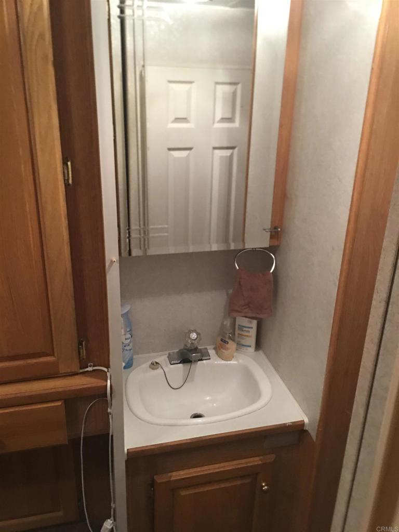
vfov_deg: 61.7
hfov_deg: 48.2
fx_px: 446
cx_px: 200
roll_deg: -2.3
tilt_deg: -19.4
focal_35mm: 29
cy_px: 266
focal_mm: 4.15
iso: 100
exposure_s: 1/8
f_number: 2.2
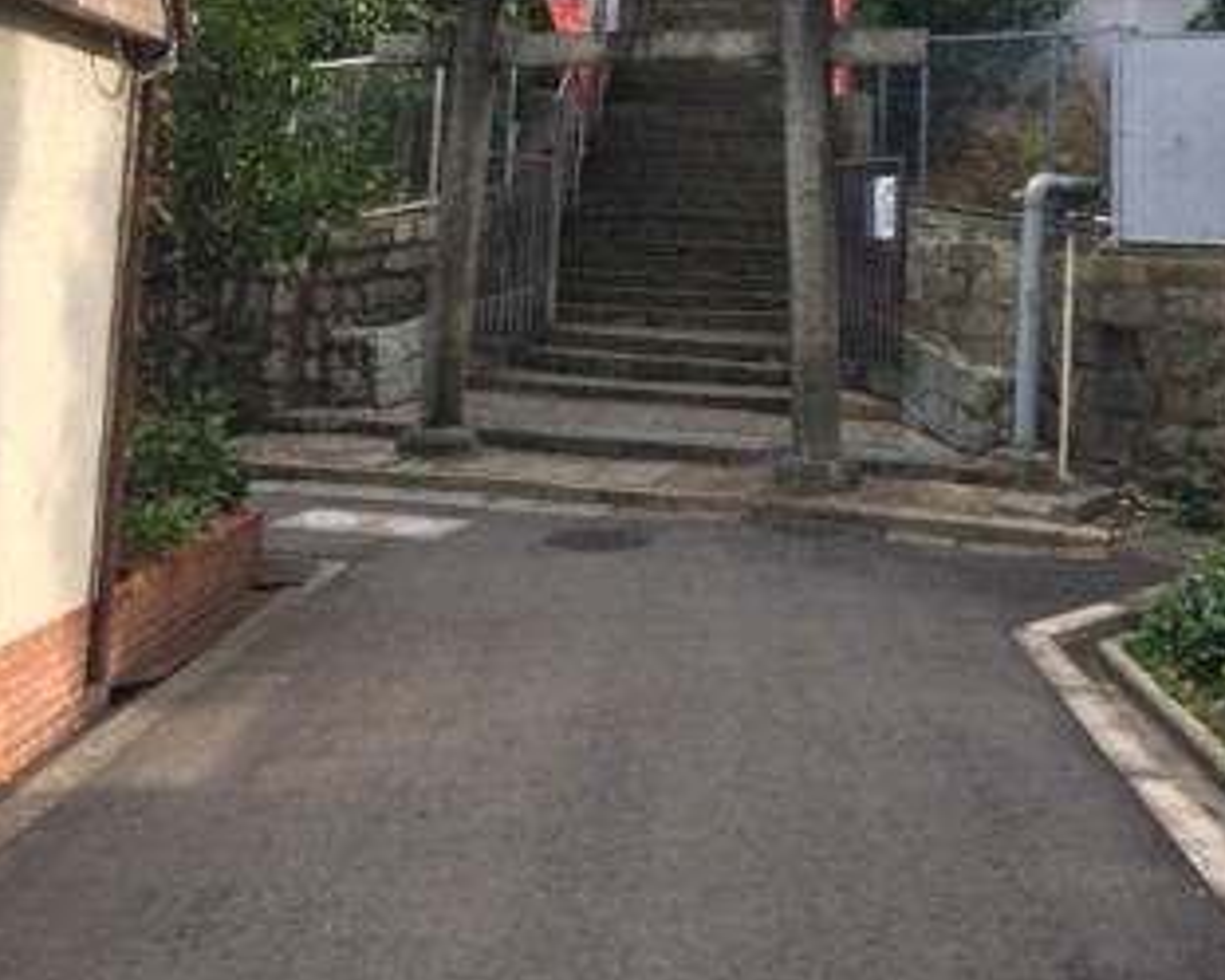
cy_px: 114
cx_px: 650
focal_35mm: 41
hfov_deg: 44.8
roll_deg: -0.7
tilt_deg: +6.8
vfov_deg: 34.6
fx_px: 1487
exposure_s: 1/323
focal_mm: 4.15
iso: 32
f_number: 2.2
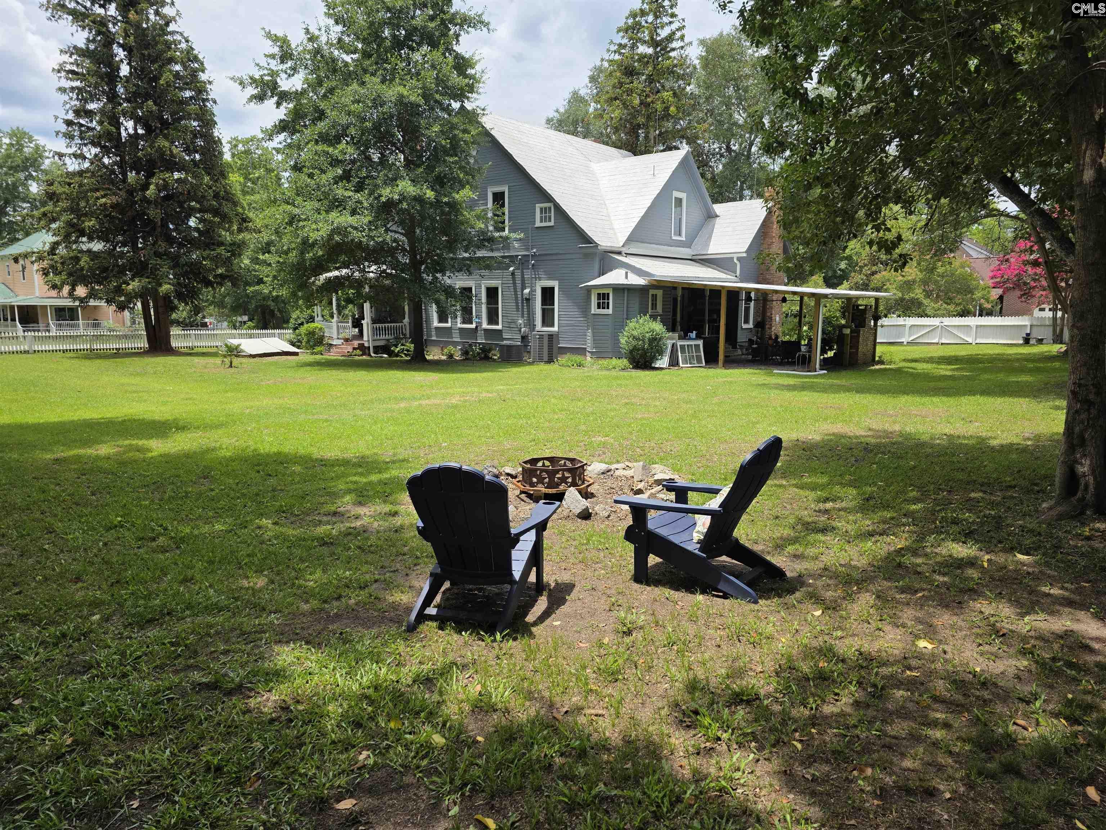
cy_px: 415
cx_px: 553
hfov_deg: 73.9
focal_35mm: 23
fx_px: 735
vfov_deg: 58.9
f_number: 1.7
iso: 80
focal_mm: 6.3
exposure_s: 1/6355
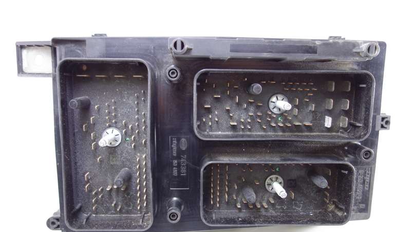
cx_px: 202
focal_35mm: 30
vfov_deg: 38.9
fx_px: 328
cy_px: 131
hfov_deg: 64.3
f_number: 1.8
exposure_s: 1/30
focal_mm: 10.4
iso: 160
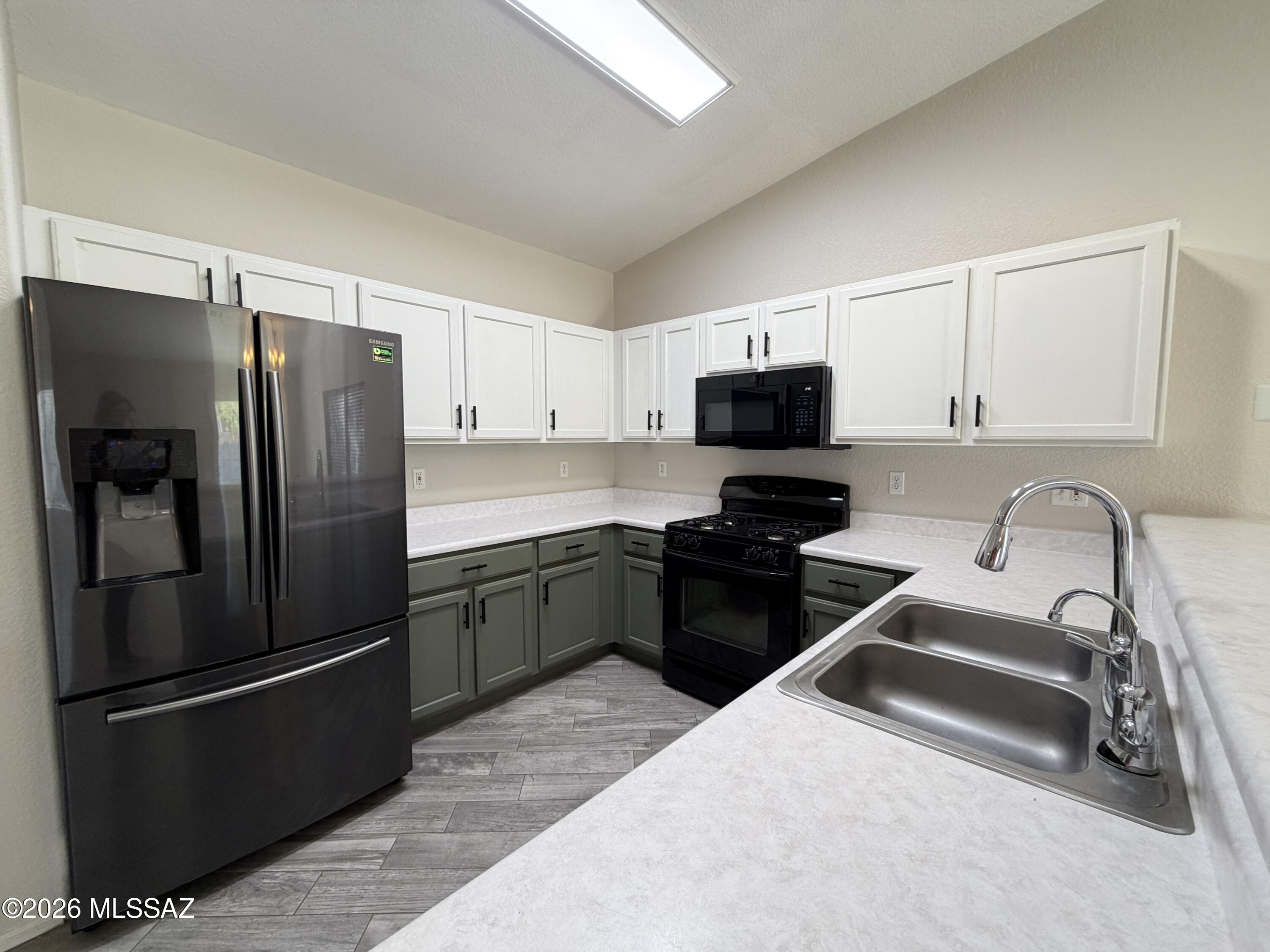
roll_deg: +0.0
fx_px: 514
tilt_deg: -4.4
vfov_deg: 85.7
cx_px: 635
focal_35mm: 14
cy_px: 476
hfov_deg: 102.1
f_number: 2.2
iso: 125
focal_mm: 2.22
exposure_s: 1/61
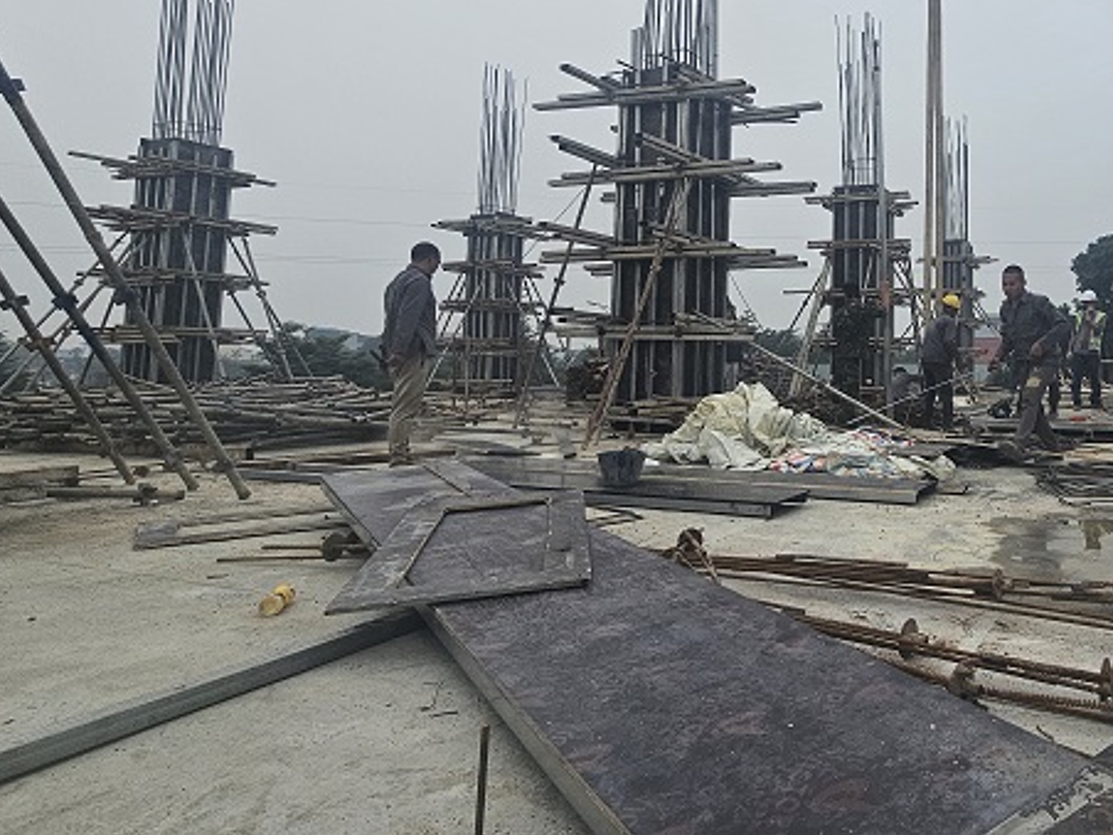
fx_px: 740
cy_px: 288
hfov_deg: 67.7
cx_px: 874
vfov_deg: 57.8
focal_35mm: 23
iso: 50
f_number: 2.2
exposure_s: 1/1497
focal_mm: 2.2
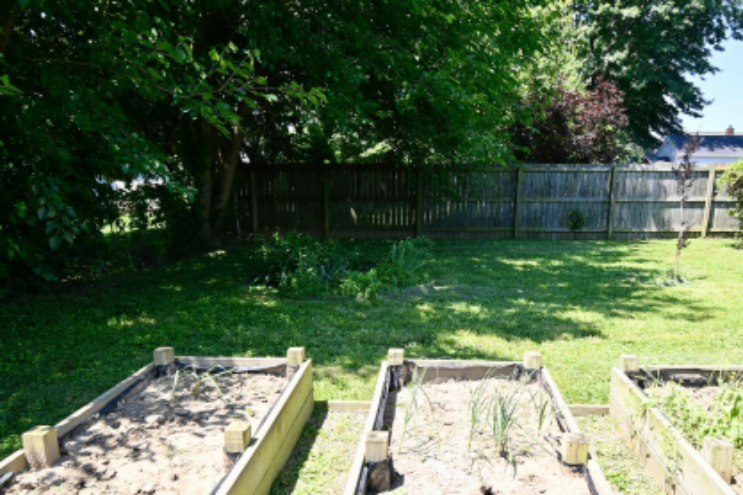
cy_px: 324
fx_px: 557
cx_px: 419
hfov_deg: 67.1
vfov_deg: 47.3
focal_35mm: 27
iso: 100
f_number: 5.6
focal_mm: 10
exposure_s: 1/180
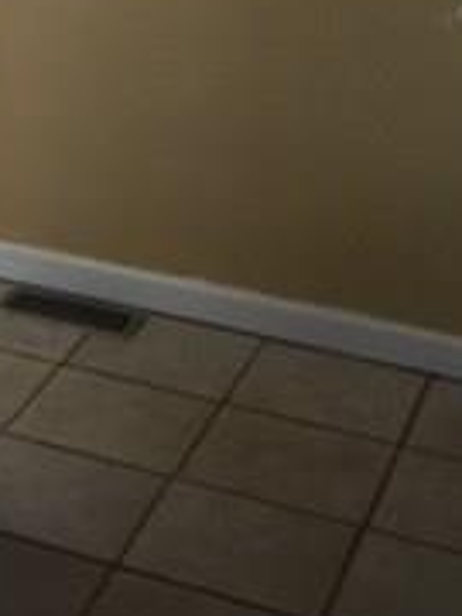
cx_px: -260
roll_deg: -0.5
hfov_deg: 13.4
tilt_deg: -11.6
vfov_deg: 18.4
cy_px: -48
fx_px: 1833
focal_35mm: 103
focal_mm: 4.15
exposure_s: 1/40
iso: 40
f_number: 2.2
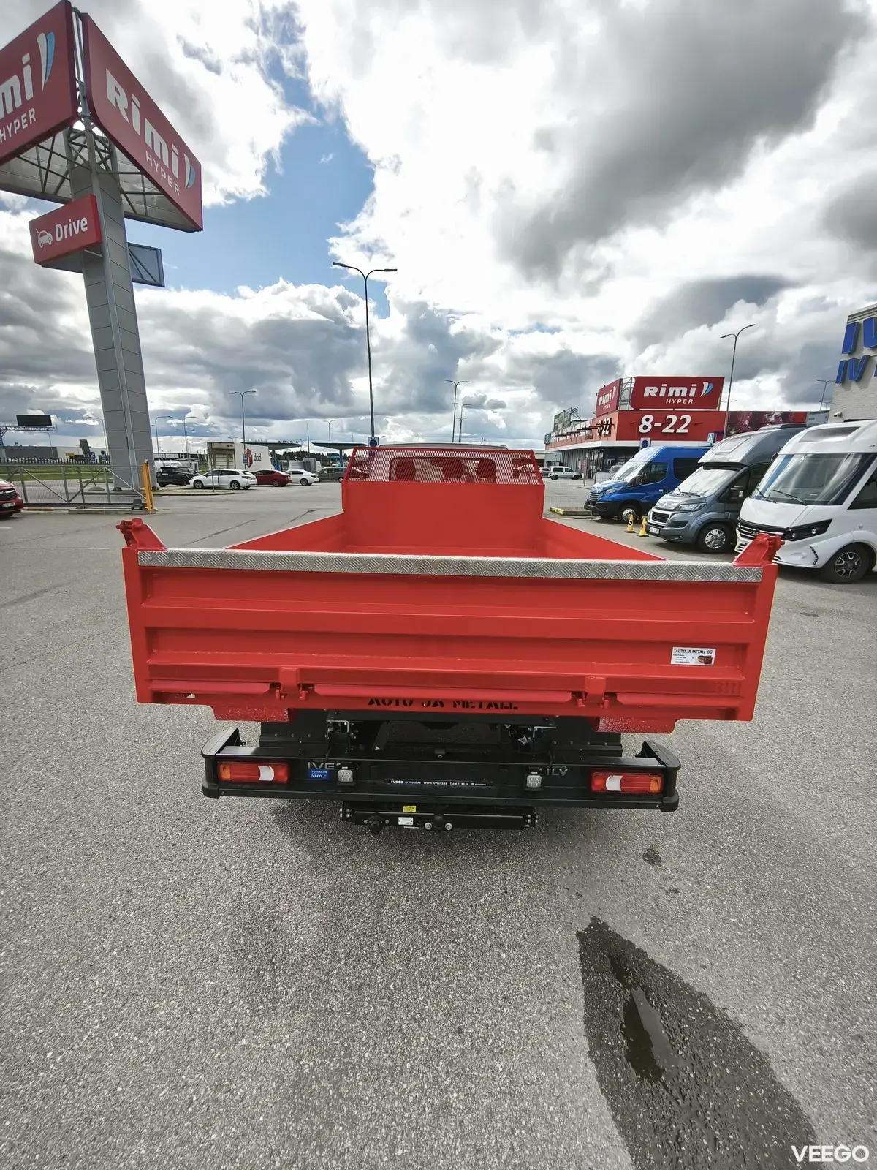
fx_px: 507
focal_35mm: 15
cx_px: 438
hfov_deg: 81.7
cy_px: 585
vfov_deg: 98.2
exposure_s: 1/216
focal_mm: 1.91
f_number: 2.2
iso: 50
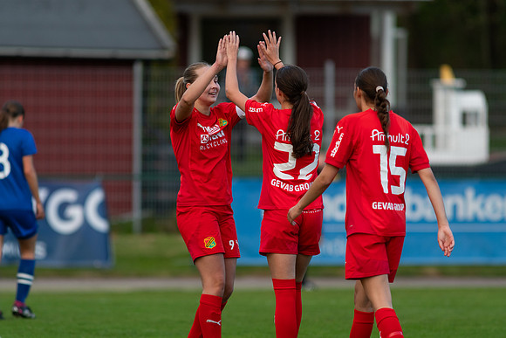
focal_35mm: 450
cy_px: 169
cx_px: 253
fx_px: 6326
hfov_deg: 4.6
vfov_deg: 3.1
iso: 360
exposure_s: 1/1000
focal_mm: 300
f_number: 3.2
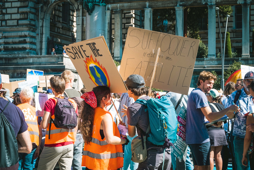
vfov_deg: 18.2
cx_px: 127
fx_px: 529
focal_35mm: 75
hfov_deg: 27.0
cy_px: 85
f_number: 10
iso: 250
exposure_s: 1/320
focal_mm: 50
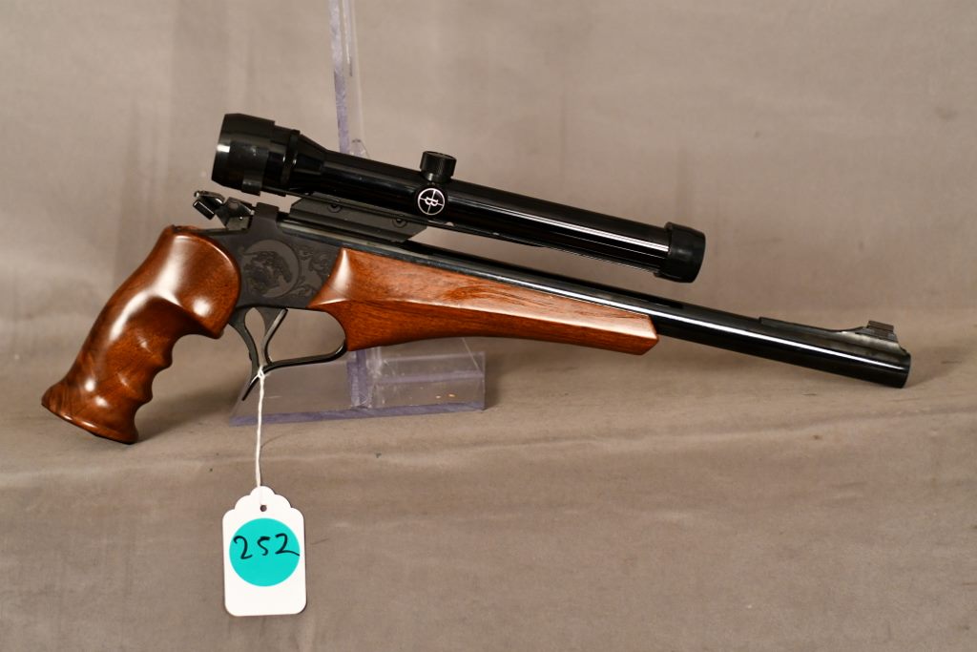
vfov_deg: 15.2
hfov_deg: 22.6
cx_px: 488
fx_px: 2443
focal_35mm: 90
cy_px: 326
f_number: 2.8
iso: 2000
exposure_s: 1/250
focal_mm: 60
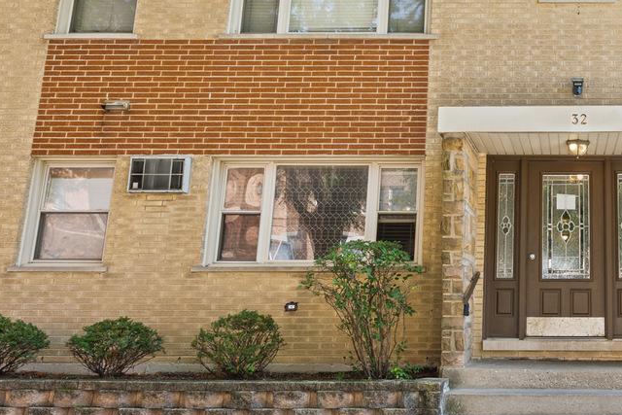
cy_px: 151
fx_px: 743
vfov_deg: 31.0
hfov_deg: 41.8
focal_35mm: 43
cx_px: 560
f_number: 10
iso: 50
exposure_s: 1/1.25
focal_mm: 17
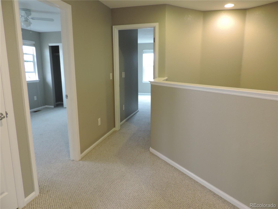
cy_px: 104
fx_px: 193
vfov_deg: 56.8
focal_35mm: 24
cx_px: 139
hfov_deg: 71.6
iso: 400
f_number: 3
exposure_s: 1/25
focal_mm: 4.3
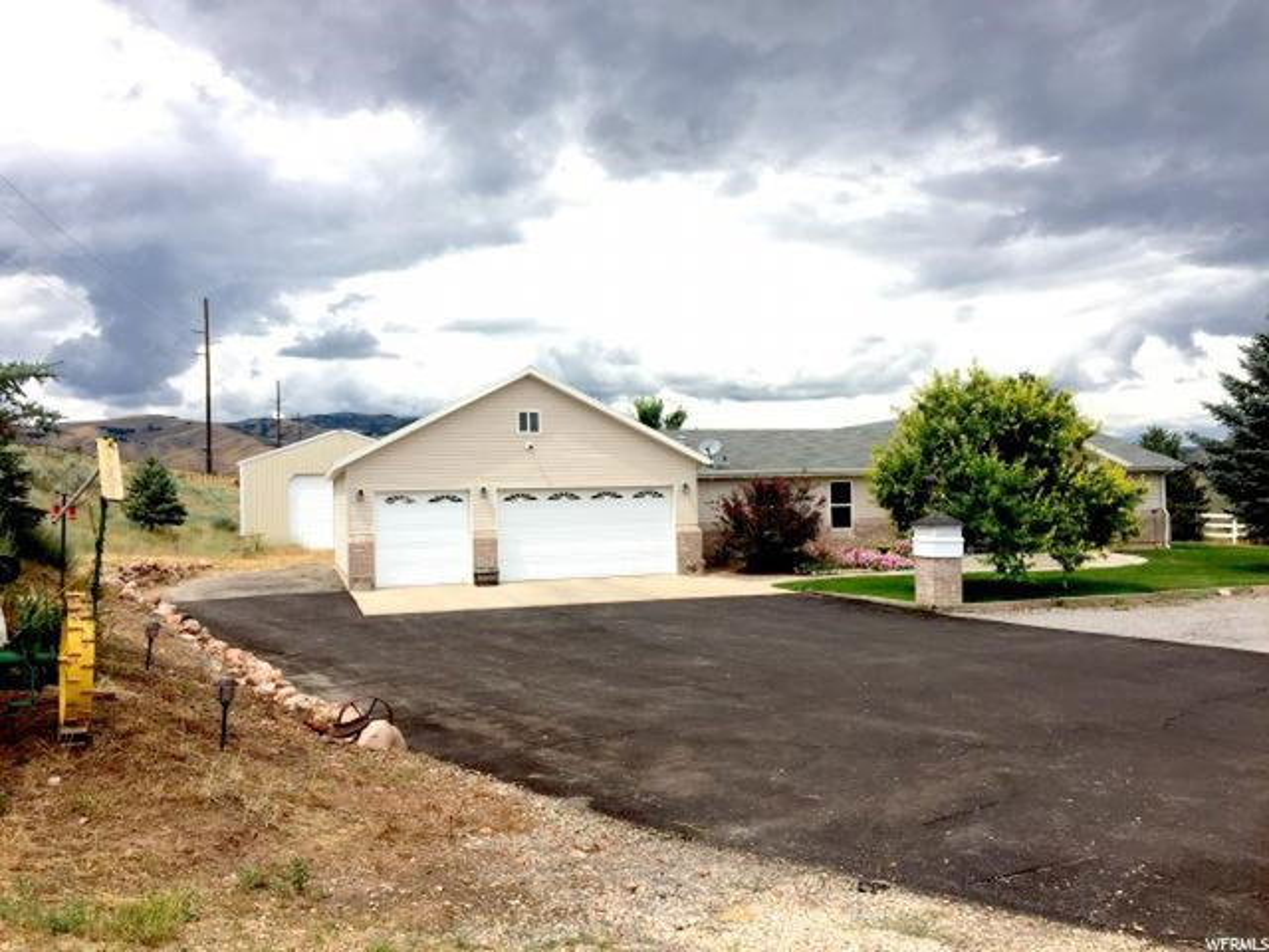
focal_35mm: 29
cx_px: 634
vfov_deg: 48.2
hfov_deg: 61.7
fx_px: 1063
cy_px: 476
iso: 32
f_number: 2.2
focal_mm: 4.15
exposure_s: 1/3049
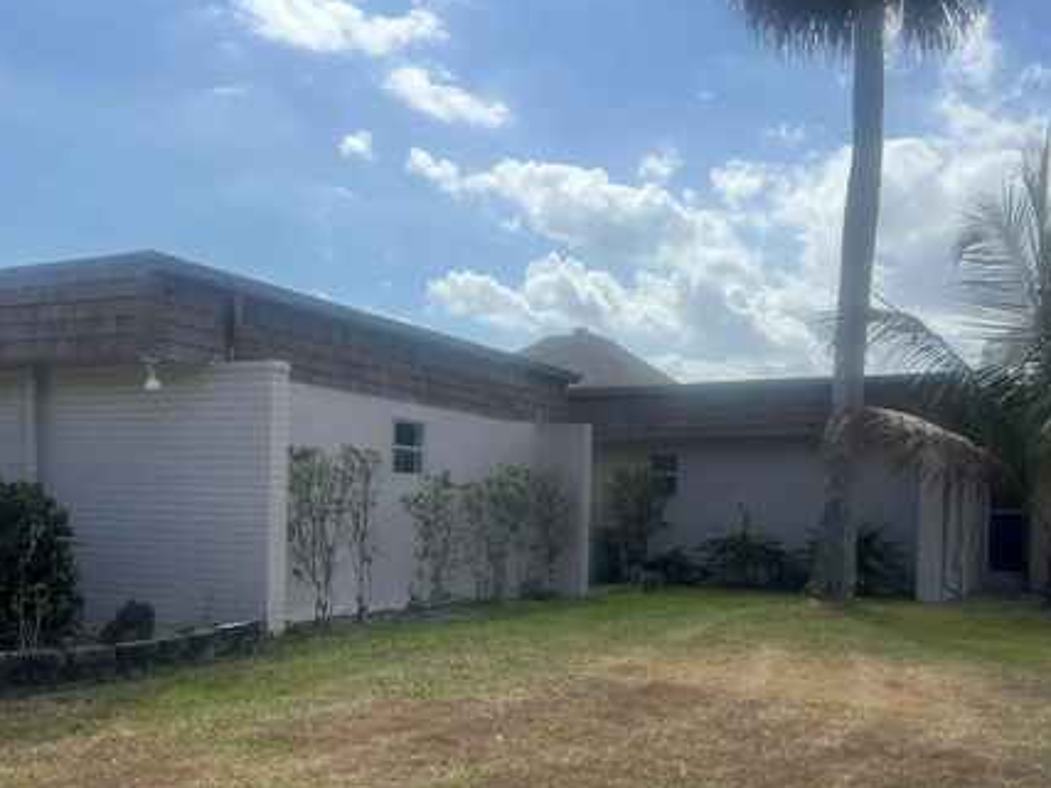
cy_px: 542
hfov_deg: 47.7
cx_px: 450
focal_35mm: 39
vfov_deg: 36.3
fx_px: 1184
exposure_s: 1/6579
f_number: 1.5
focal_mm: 5.7
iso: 50
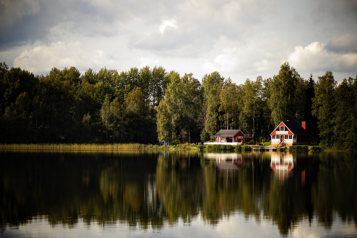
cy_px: 119
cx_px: 178
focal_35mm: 165
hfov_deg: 12.5
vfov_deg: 8.3
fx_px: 1635
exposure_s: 1/500
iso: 200
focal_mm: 110
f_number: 8
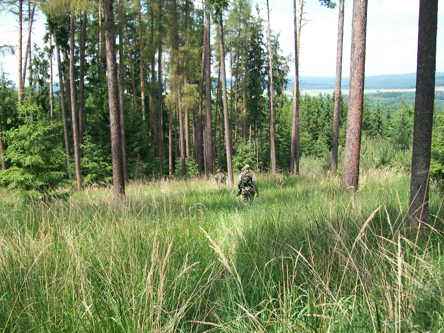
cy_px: 166
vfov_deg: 39.7
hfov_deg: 51.4
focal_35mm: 36
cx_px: 222
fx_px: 462
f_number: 2.7
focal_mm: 6
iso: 100
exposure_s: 1/500
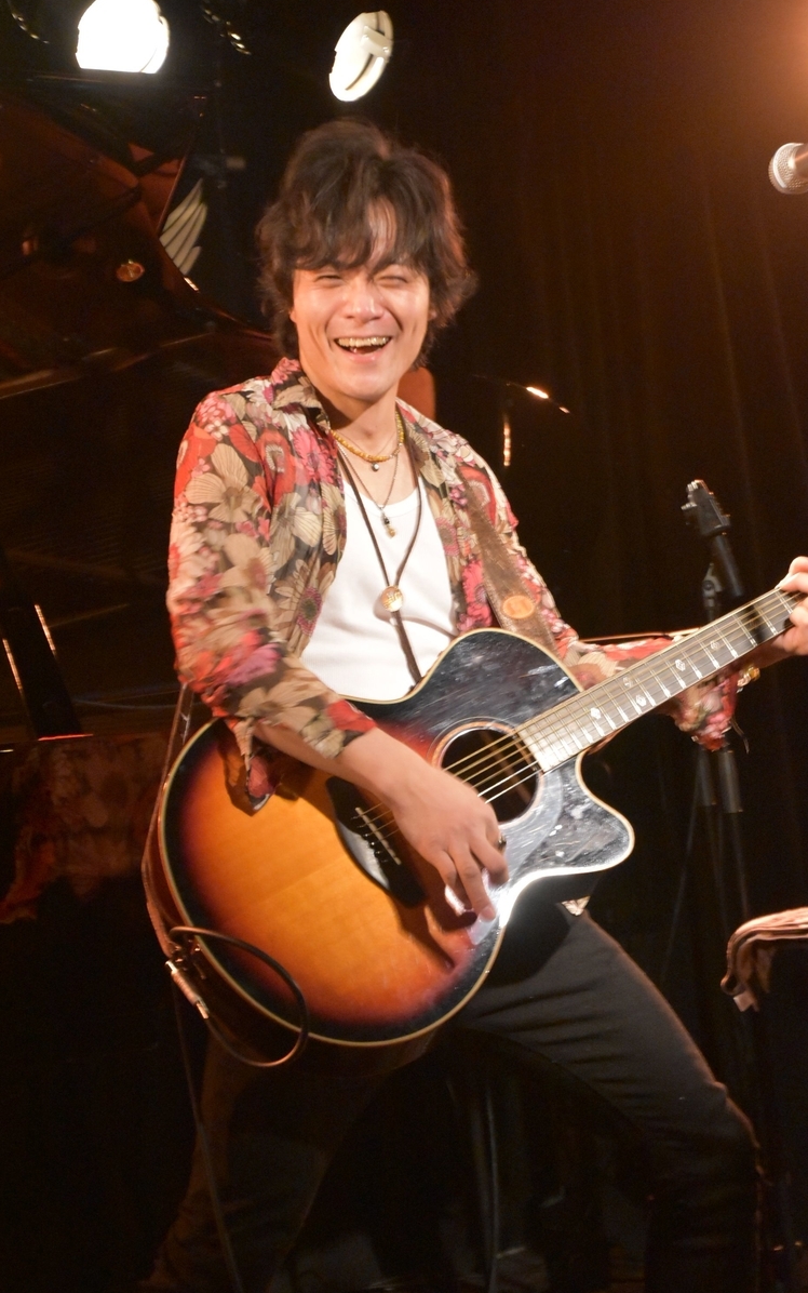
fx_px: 3134
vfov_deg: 23.3
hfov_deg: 14.7
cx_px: 420
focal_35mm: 89
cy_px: 645
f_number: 5
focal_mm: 58
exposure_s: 1/60
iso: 6400
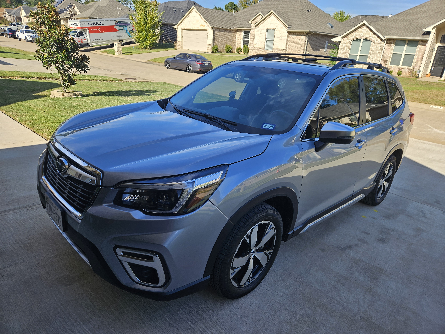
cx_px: 222
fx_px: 296
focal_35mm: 23
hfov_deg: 73.9
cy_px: 167
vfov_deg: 58.9
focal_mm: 5.4
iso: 25
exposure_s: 1/955
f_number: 1.8
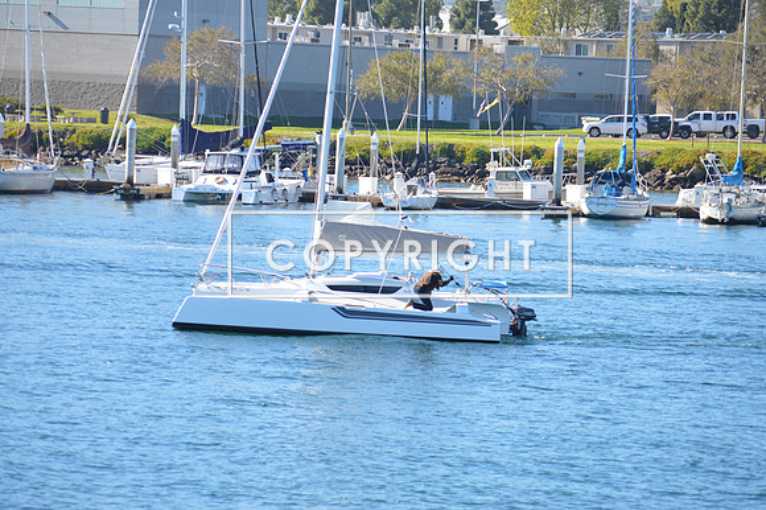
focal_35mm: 188
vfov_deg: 7.3
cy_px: 255
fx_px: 3987
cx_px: 383
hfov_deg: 11.0
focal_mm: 125
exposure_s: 1/200
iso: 100
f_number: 7.1
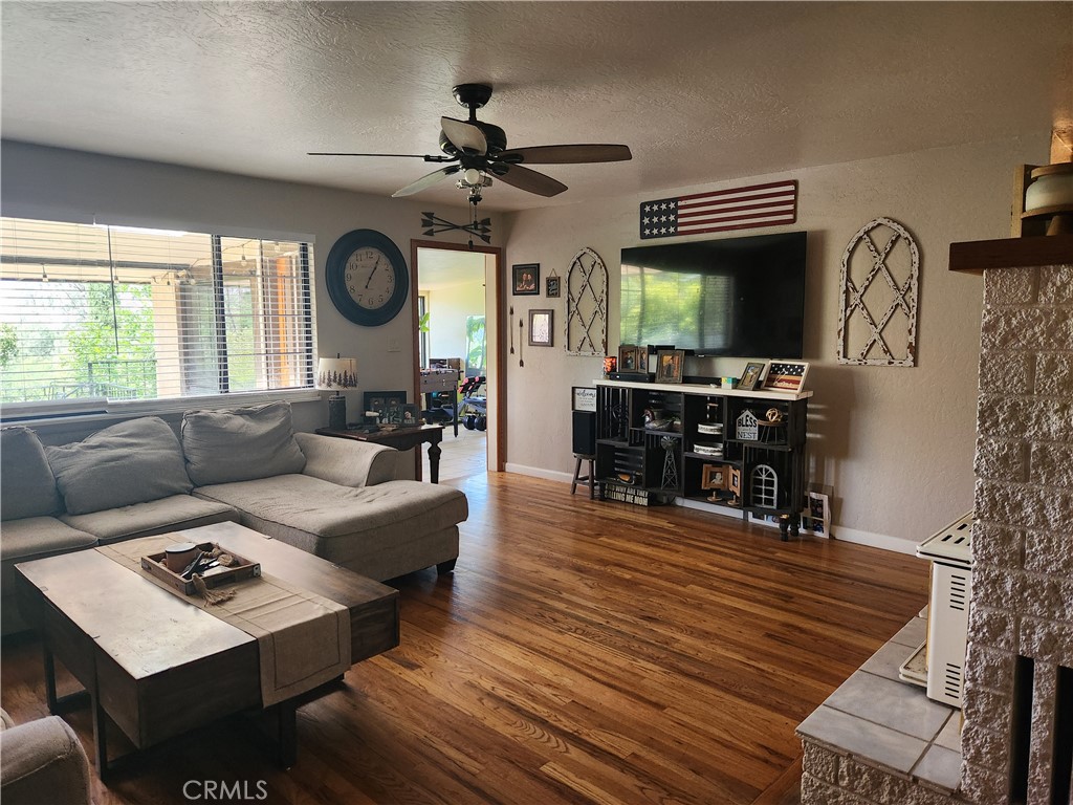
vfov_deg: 58.9
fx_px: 713
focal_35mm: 23
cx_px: 536
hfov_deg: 73.9
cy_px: 402
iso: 320
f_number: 1.8
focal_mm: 5.4
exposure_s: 1/120
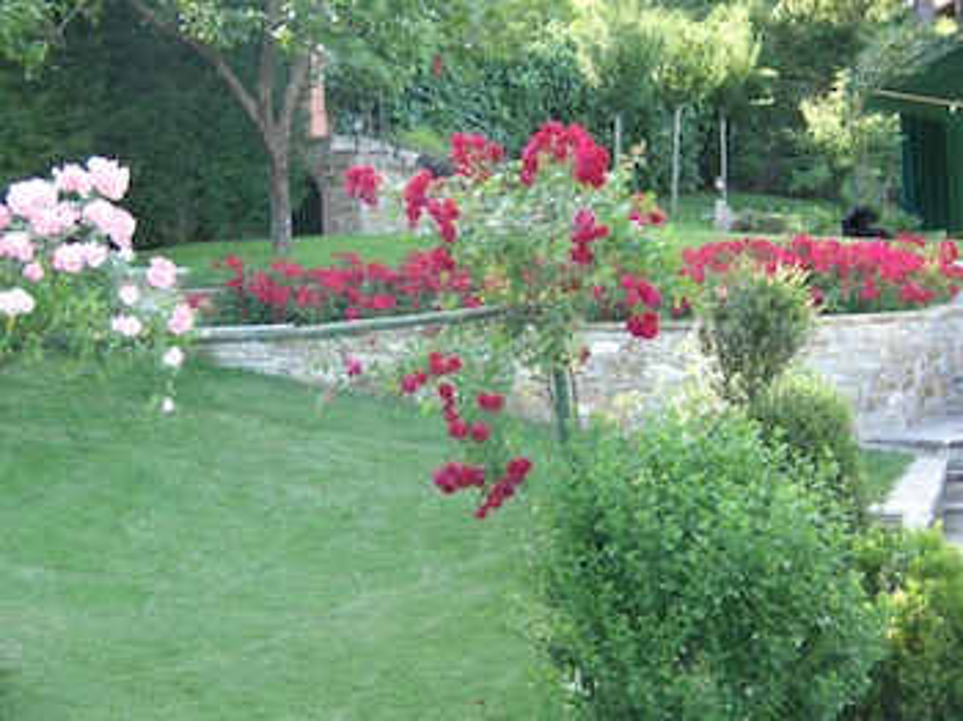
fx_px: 2669
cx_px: 482
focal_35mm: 96
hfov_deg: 20.5
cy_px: 360
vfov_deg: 15.4
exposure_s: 1/41.1
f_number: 3.5
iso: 55
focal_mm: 15.9
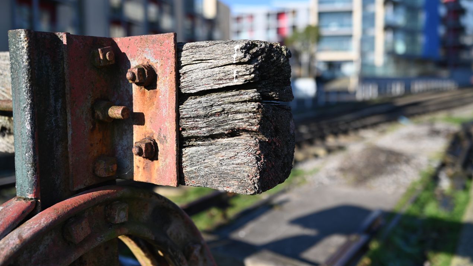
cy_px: 112
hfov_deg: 54.0
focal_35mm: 37
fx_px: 464
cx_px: 238
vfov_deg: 31.9
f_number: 1.8
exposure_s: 1/4000
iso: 100
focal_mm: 35
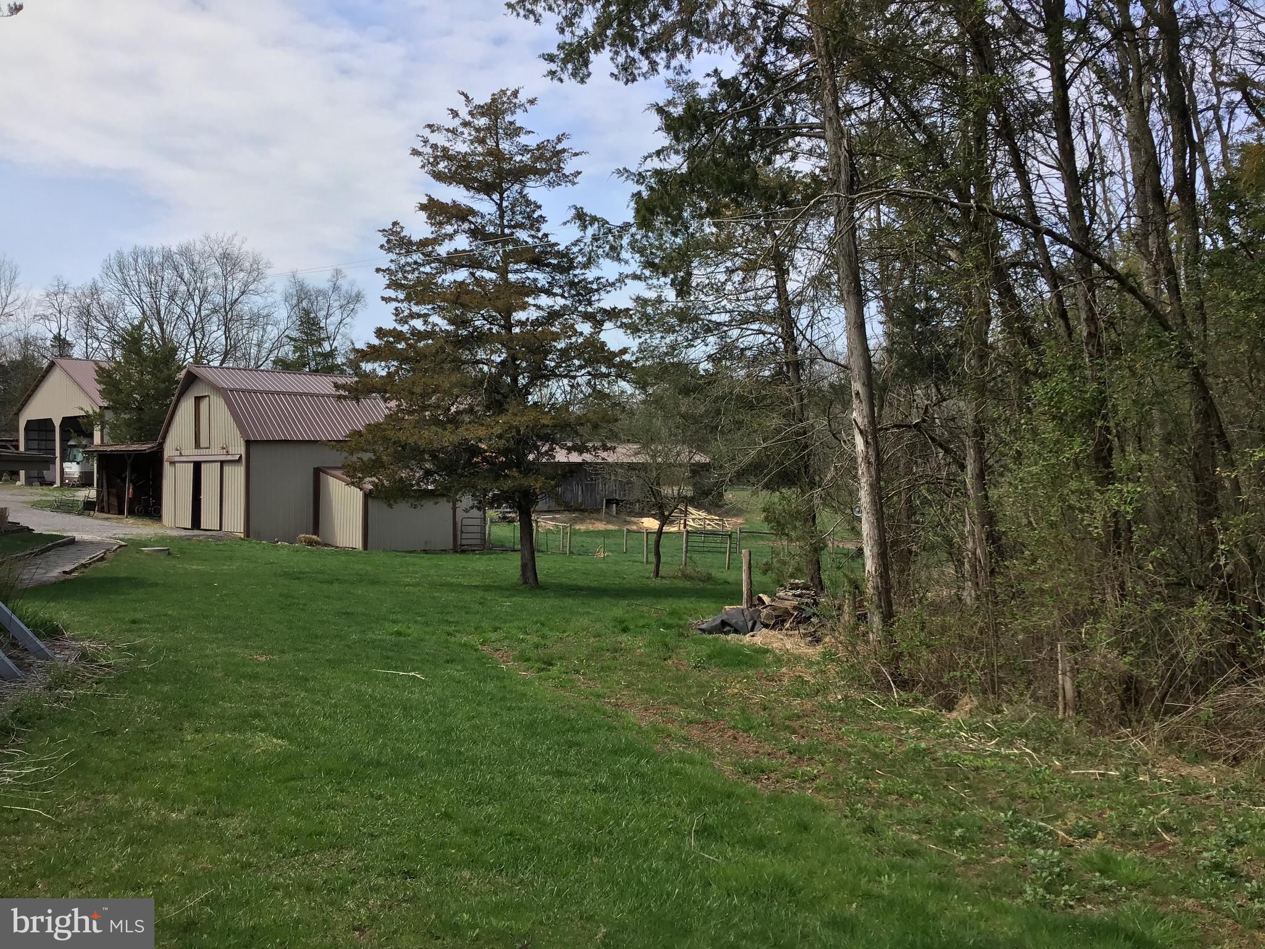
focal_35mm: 31
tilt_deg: -0.5
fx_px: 1133
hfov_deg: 58.4
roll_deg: +0.8
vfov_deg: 45.4
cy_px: 474
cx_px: 632
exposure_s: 1/959
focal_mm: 3.3
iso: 25
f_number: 2.4
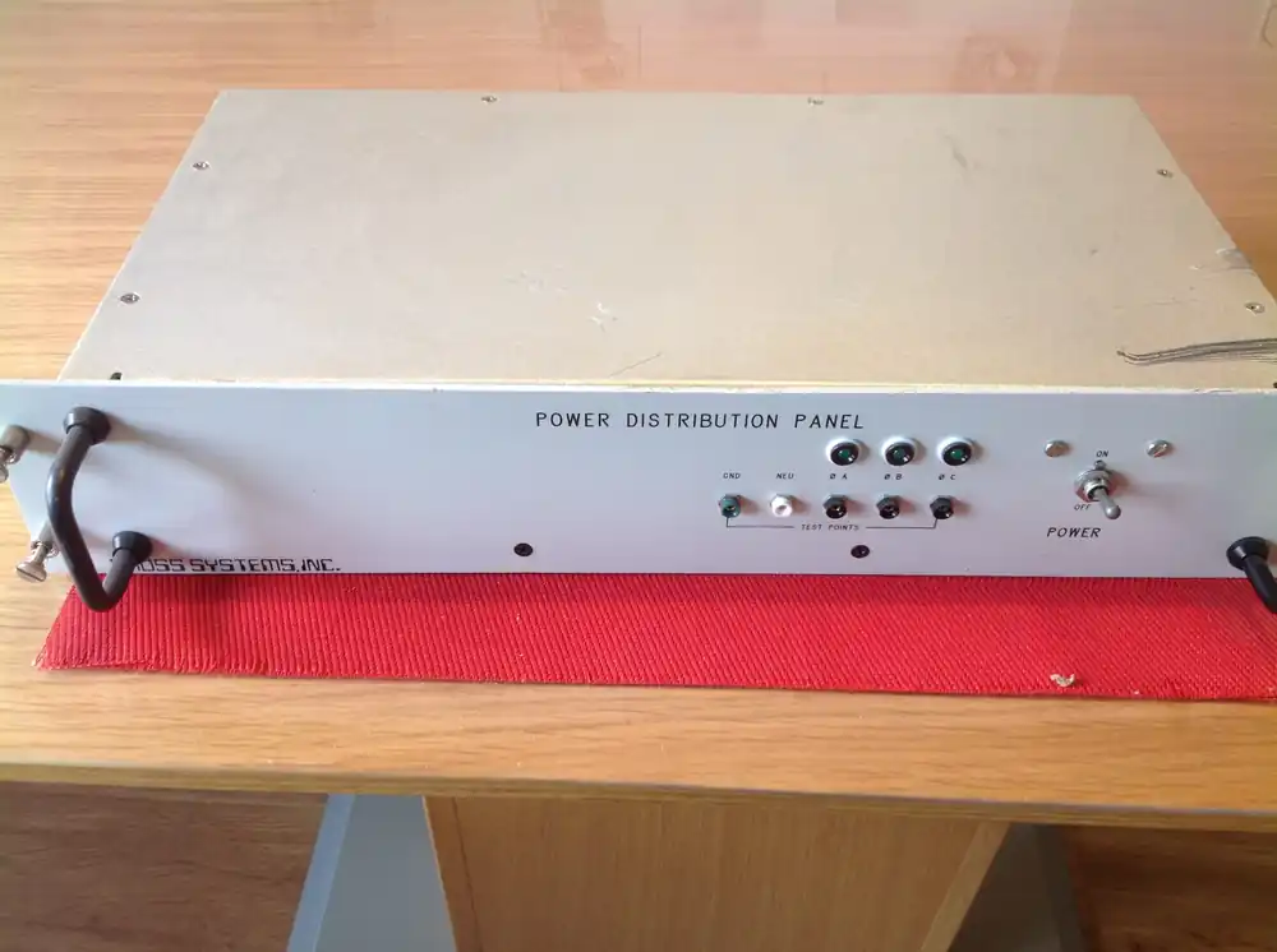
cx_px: 638
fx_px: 1289
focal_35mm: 35
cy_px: 476
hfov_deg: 52.7
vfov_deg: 40.6
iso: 50
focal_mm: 4.28
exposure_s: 1/24
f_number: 2.4
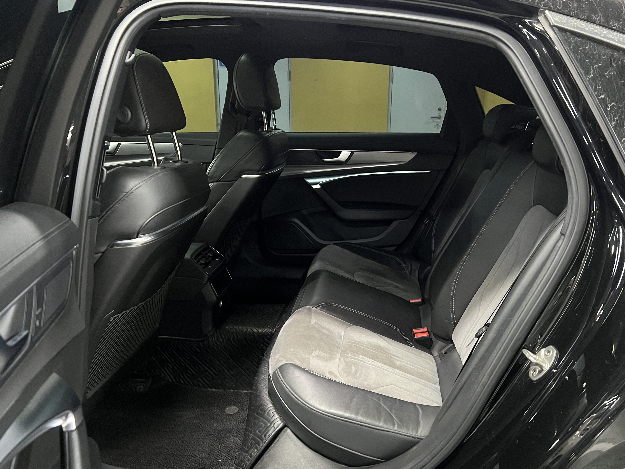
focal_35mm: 29
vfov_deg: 48.2
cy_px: 257
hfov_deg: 61.5
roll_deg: -0.8
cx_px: 343
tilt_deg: -18.6
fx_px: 524
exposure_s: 1/33
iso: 640
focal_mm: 5.7
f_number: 1.5
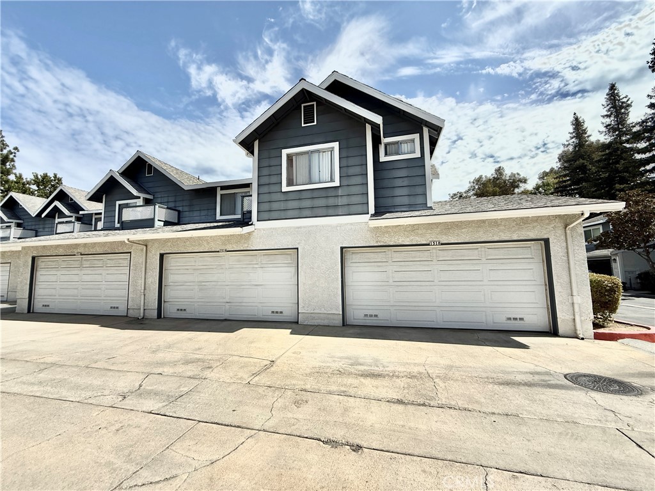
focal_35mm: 14
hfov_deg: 102.1
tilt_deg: +6.4
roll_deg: +0.0
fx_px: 265
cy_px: 246
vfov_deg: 85.7
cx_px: 328
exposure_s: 1/1961
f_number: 2.2
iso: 50
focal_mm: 2.22
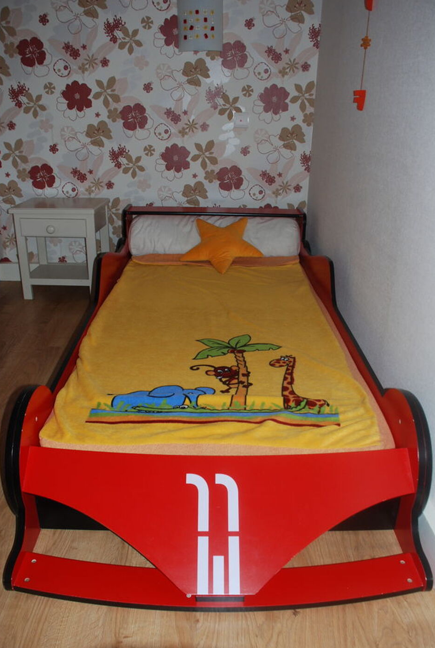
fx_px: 577
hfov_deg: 41.3
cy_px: 329
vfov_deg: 58.6
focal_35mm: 32
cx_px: 225
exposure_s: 1/60
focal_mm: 20
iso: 400
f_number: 4
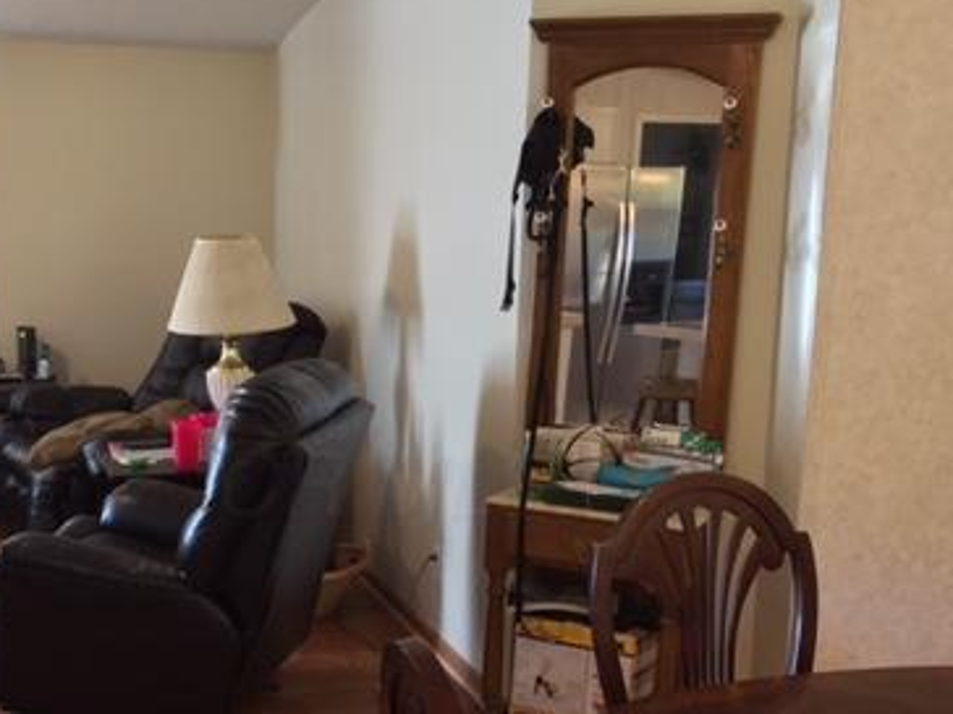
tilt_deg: -11.9
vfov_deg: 28.4
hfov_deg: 37.4
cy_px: 484
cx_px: 387
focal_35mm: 51
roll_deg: -1.1
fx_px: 1404
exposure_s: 1/30
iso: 80
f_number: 2.2
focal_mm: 4.15
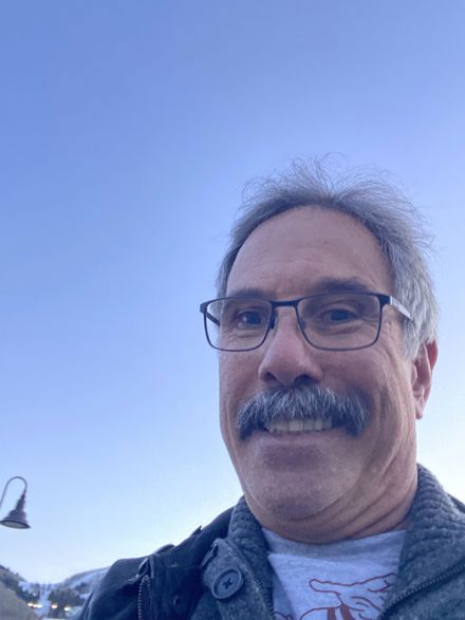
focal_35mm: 30
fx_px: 538
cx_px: 232
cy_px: 310
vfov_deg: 60.0
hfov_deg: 46.8
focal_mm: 2.71
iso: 500
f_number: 2.2
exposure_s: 1/30
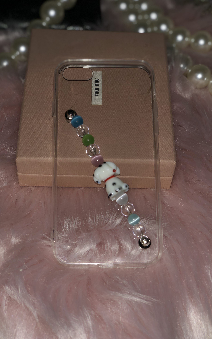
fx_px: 518
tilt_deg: -49.1
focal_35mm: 56
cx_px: 102
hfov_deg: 23.1
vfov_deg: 36.3
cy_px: 167
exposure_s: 1/30
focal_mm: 6
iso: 16
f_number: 2.4
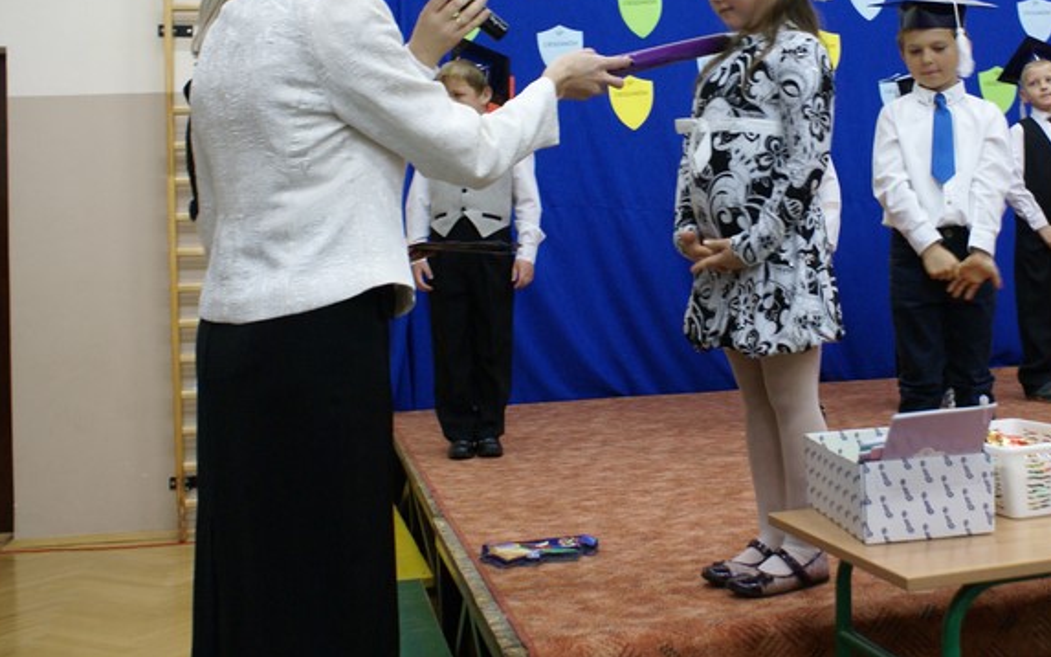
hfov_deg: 42.1
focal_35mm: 47
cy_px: 171
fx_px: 1346
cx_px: 695
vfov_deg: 27.1
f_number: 4
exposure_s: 1/20
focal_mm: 22
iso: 400
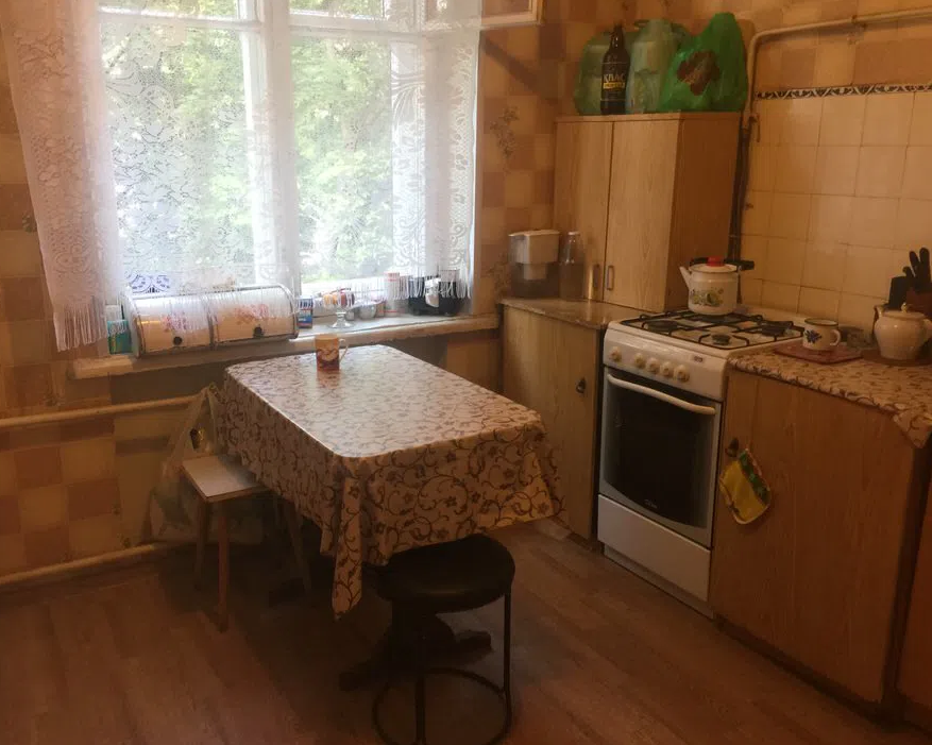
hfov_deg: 57.1
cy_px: 380
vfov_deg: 47.1
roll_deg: -1.3
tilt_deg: -16.3
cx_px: 430
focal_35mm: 31
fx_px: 855
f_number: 2.2
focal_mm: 4.15
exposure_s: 1/33
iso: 64
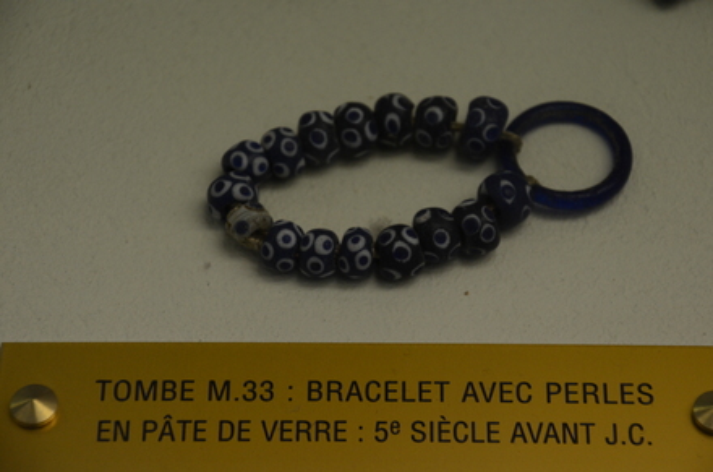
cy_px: 236
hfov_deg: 12.5
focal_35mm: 165
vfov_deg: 8.3
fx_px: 3260
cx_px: 356
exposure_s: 1/250
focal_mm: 110
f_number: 5.6
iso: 1000
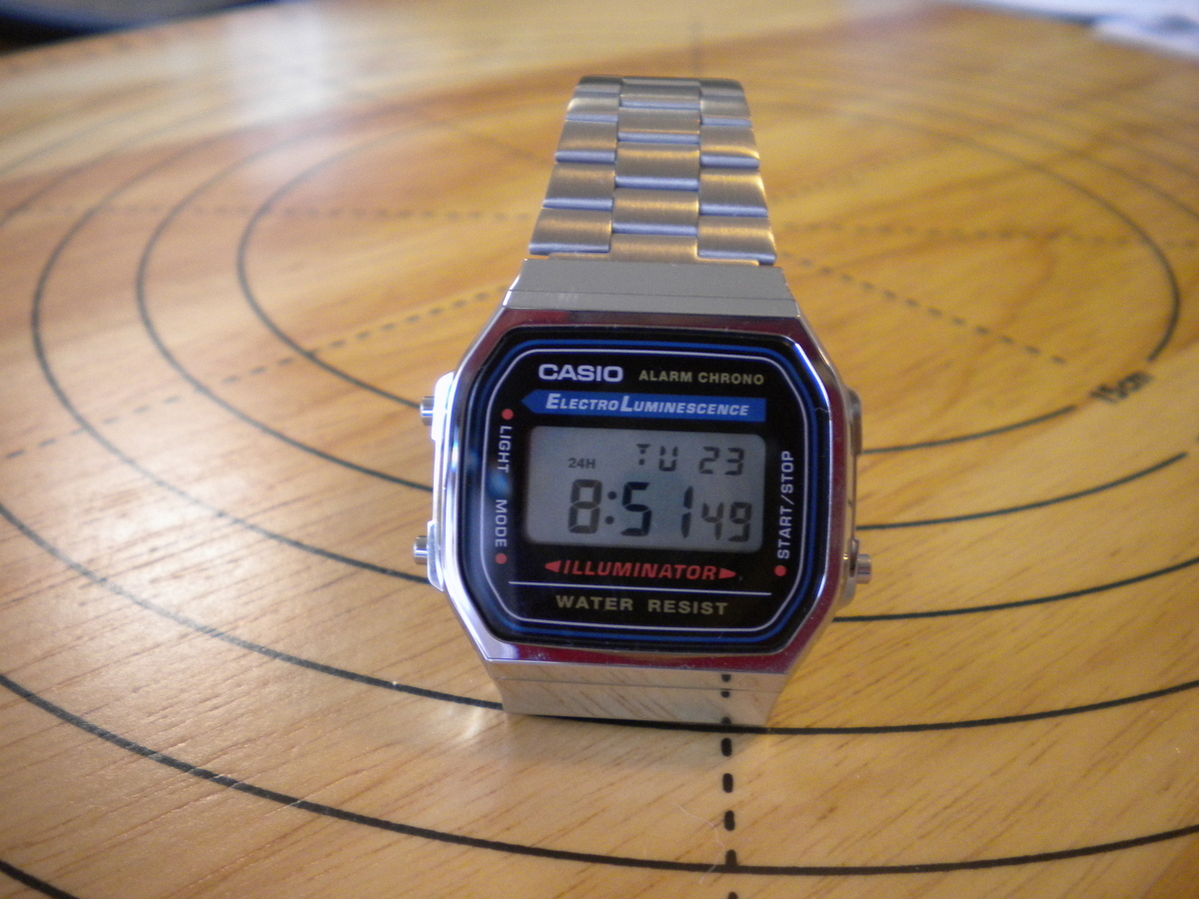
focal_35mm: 35
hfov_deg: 52.6
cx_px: 600
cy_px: 450
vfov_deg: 40.7
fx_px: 1212
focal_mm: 6.3
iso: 393
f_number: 3.1
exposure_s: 1/54.1
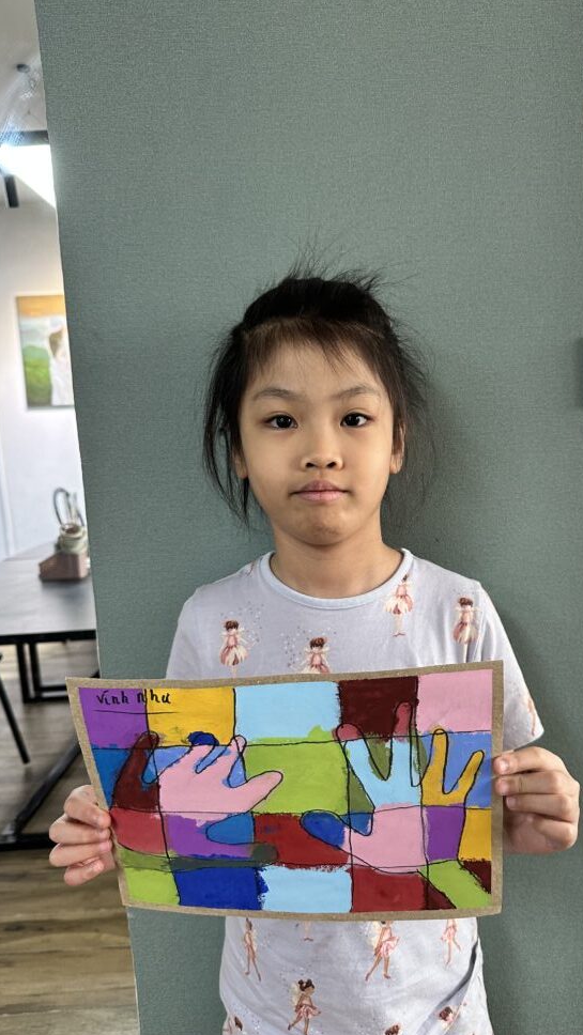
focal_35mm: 27
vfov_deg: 69.8
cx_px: 347
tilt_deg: -6.7
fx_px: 742
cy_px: 530
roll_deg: +2.3
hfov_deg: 42.7
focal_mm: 6.86
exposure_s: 1/100
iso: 200
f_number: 1.78
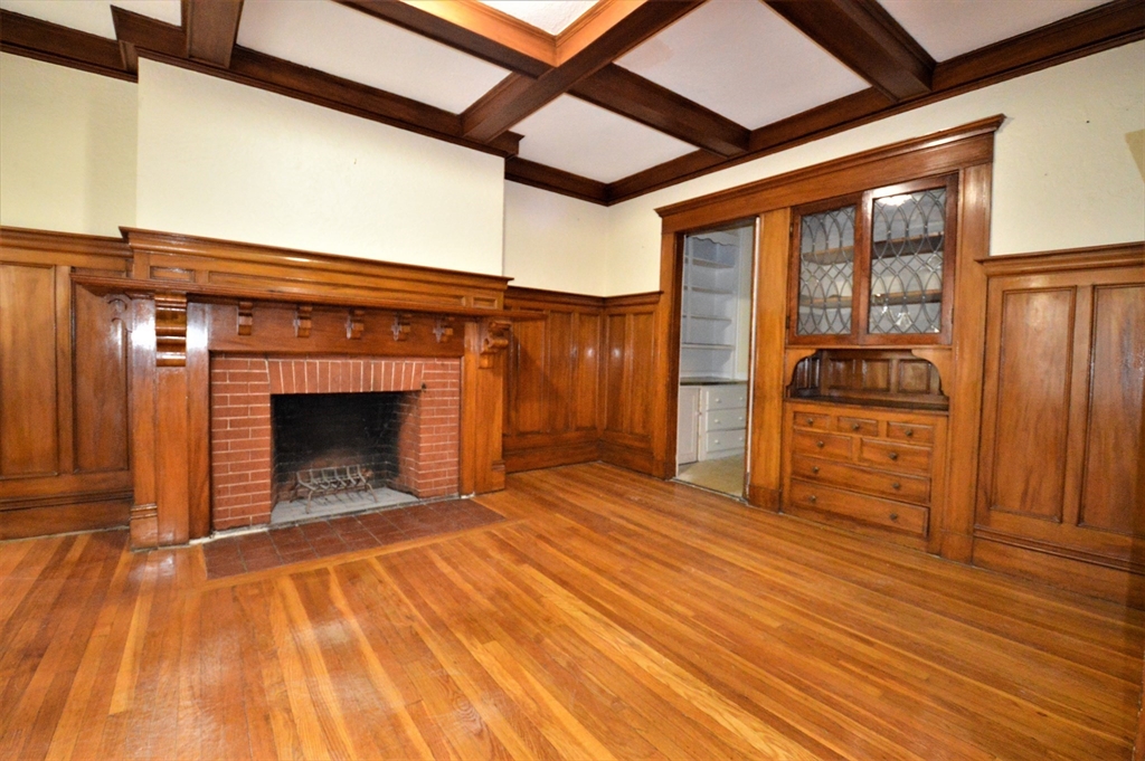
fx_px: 477
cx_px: 572
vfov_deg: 77.2
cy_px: 380
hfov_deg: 100.4
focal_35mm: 15
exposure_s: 1/60
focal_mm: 10
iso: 3200
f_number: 3.5
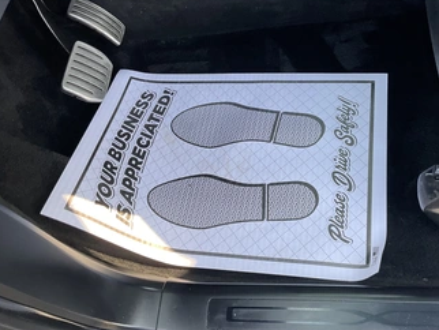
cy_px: 162
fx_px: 457
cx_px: 264
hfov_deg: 51.0
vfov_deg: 39.7
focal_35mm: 36
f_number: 1.8
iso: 40
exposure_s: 1/122
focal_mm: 3
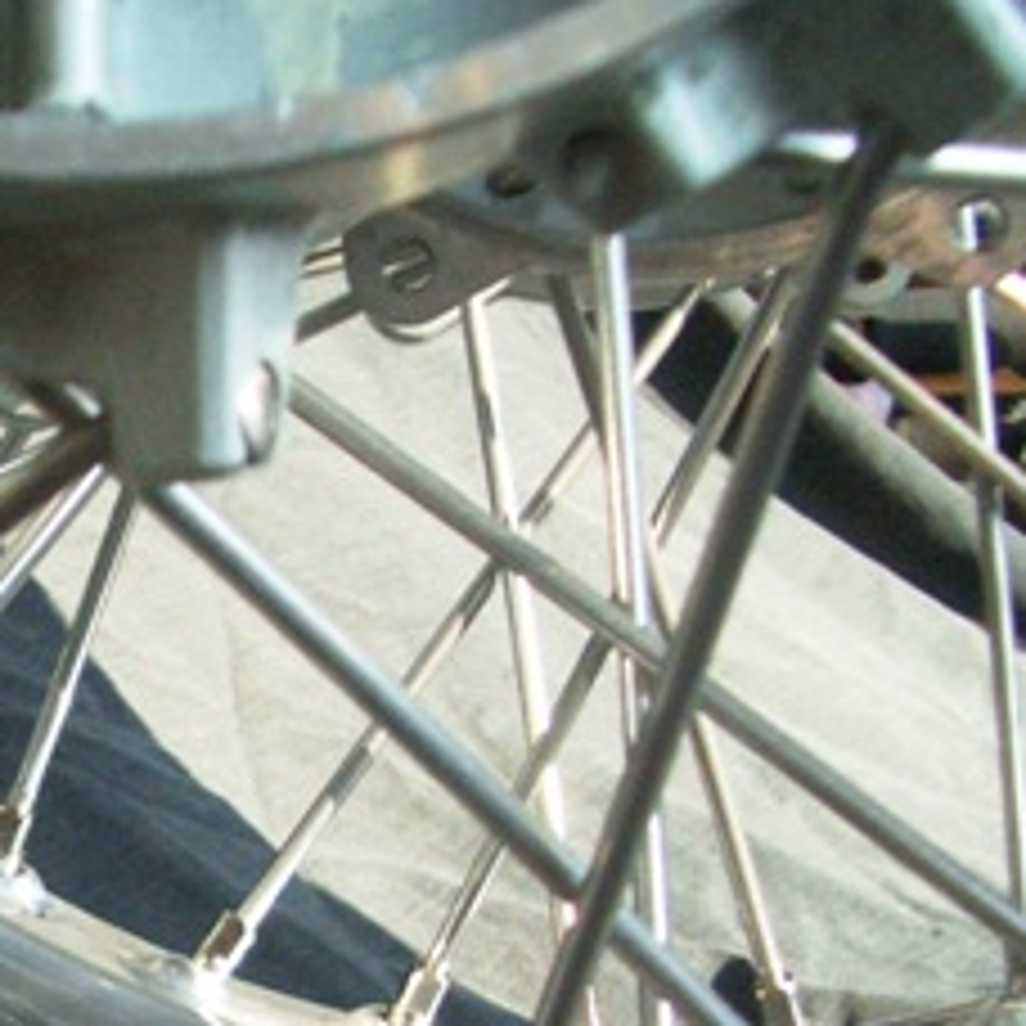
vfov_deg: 19.5
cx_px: -284
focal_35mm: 87
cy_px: 990
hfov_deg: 18.6
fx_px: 2917
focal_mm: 5.8
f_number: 2.6
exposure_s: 1/200
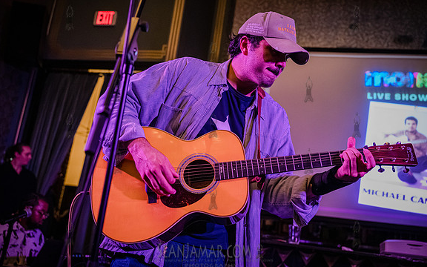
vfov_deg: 32.8
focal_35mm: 39
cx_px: 213
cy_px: 125
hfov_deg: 50.4
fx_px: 454
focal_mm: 38
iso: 12800
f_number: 3.2
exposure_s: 1/200
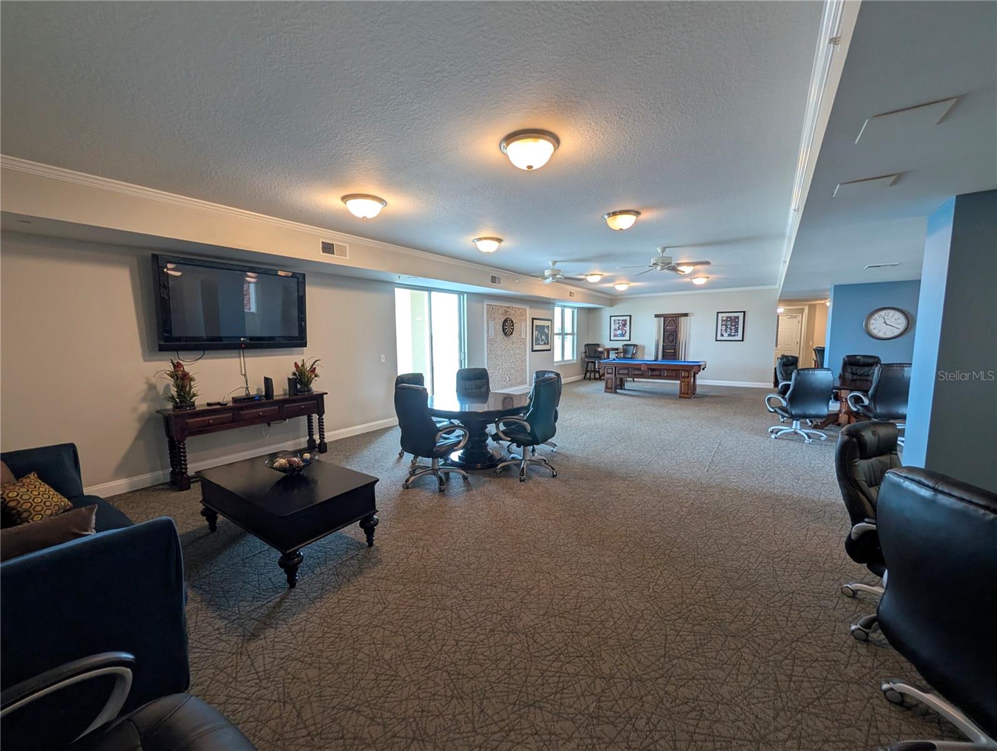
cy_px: 376
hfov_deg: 110.5
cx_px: 498
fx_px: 346
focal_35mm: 12
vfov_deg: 94.6
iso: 86
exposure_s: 1/60
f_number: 1.7
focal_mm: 2.02
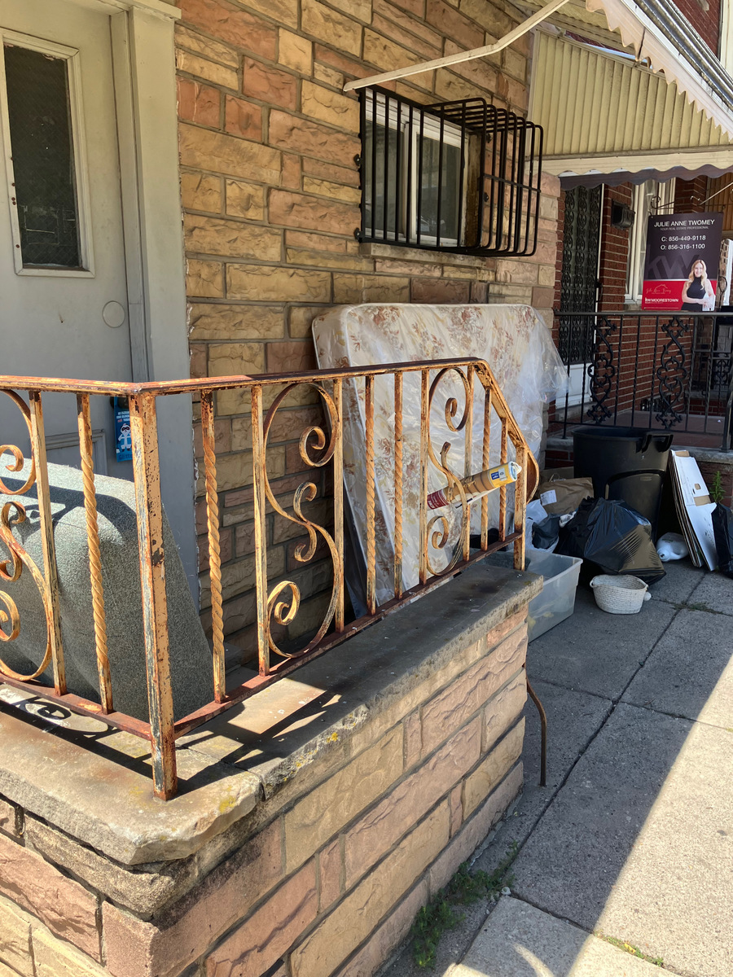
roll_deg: +0.5
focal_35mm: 28
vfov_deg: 63.4
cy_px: 488
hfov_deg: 49.7
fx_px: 791
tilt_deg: -11.3
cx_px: 366
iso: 32
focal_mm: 3.99
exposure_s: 1/546
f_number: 1.8
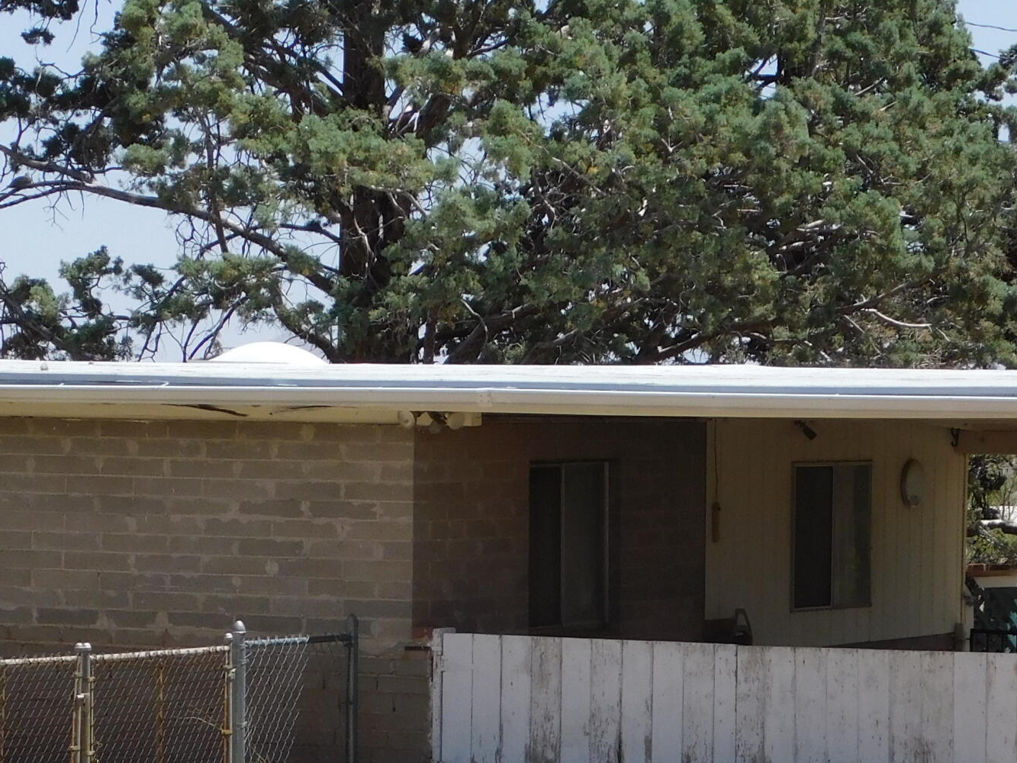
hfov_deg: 11.0
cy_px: 601
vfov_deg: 8.2
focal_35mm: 180
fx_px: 5289
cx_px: 551
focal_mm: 14.2
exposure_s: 1/800
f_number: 4.4
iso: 125
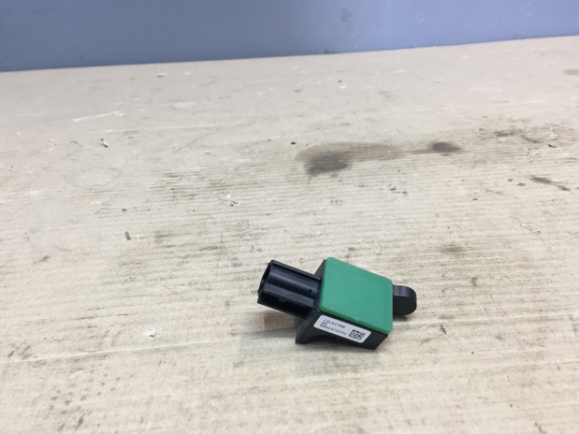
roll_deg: +1.3
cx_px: 285
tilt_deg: -25.9
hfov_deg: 60.0
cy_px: 218
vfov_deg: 46.8
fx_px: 502
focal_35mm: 30
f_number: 2.2
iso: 80
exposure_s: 1/33
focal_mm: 4.15
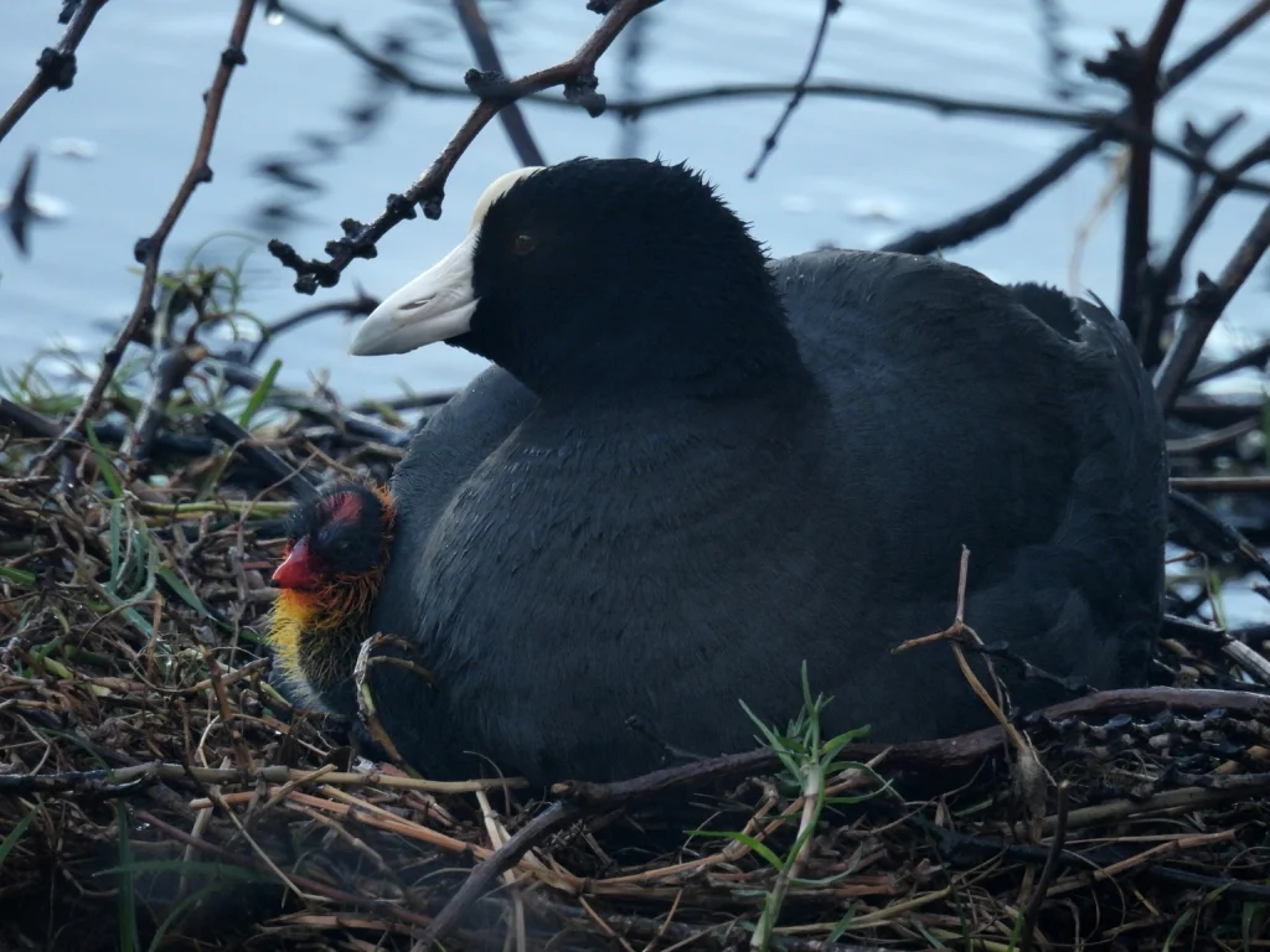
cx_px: 635
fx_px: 44026
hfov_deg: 1.7
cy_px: 476
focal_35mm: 1200
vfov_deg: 1.2
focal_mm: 214
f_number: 6.3
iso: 400
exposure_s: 1/125
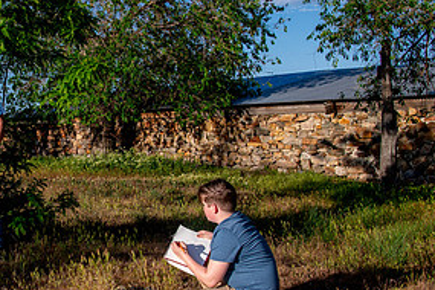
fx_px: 689
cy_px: 151
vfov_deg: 23.8
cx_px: 46
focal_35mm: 57
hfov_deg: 33.3
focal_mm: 28
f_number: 8
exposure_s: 1/250
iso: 200
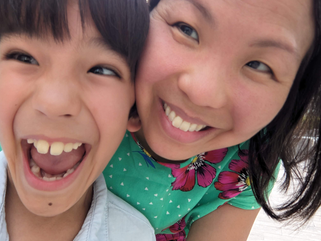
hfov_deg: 69.4
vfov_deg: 54.9
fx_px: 232
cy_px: 120
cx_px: 158
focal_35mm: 25
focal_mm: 2.51
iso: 60
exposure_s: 1/120
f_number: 2
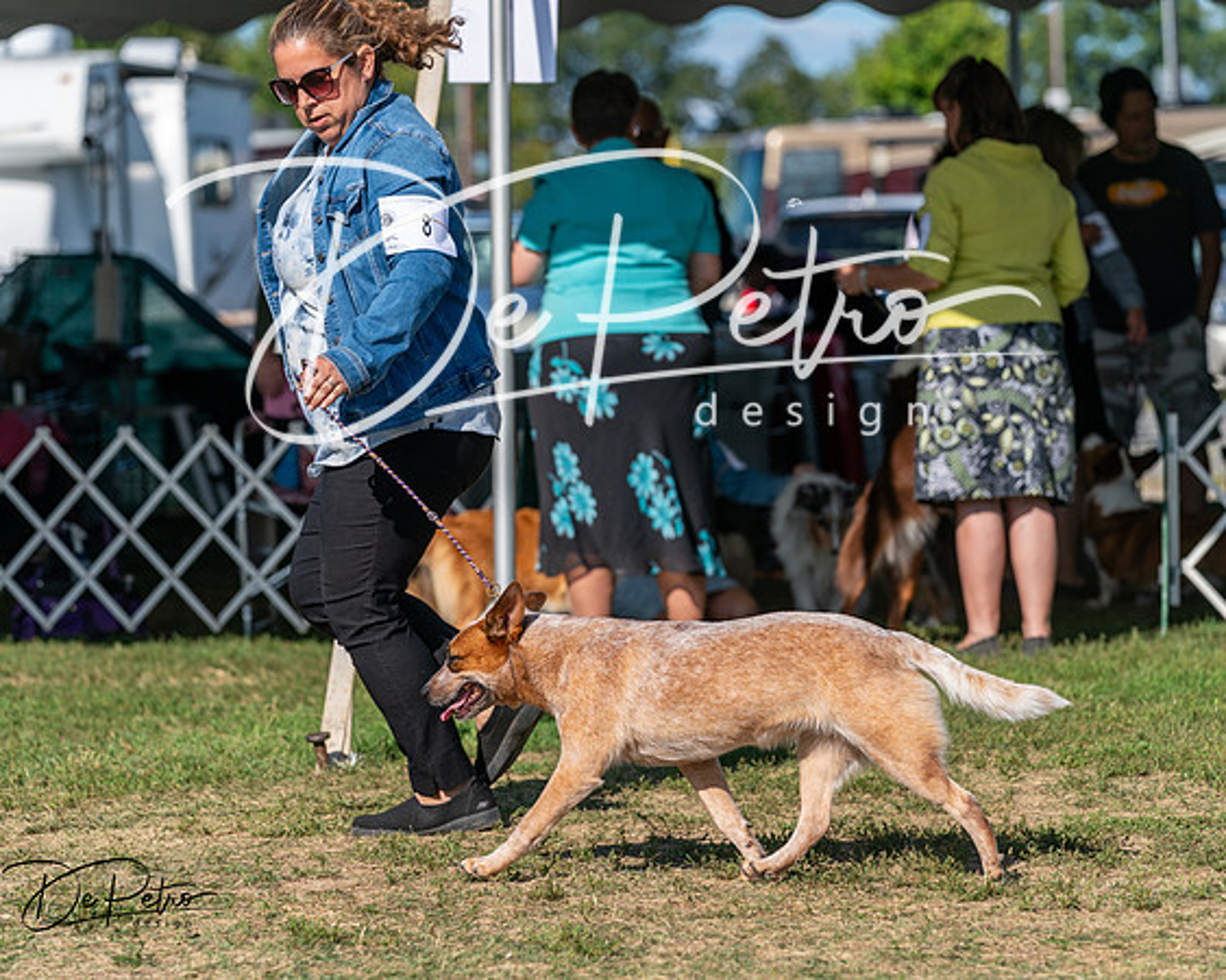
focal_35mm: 158
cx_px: 613
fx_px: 5719
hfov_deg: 12.2
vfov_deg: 9.8
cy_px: 490
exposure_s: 1/1250
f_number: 4.5
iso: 100
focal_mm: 140
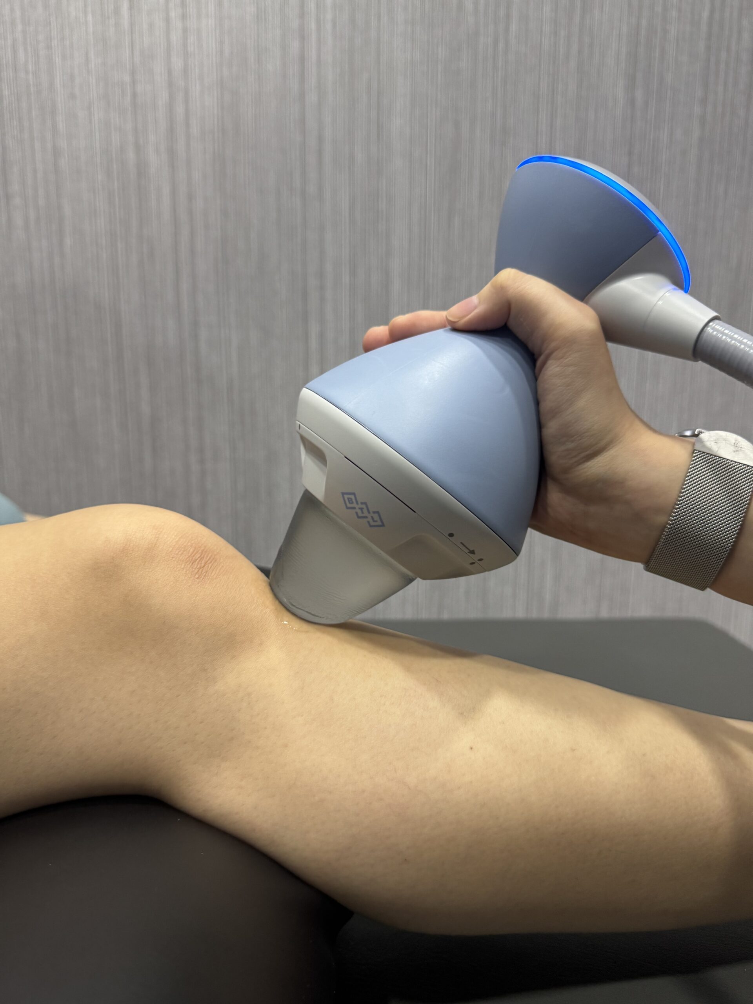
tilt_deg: -10.9
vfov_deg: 71.6
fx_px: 696
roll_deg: -1.0
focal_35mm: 24
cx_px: 376
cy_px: 502
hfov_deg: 56.8
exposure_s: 1/50
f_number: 1.78
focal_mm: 6.76
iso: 250
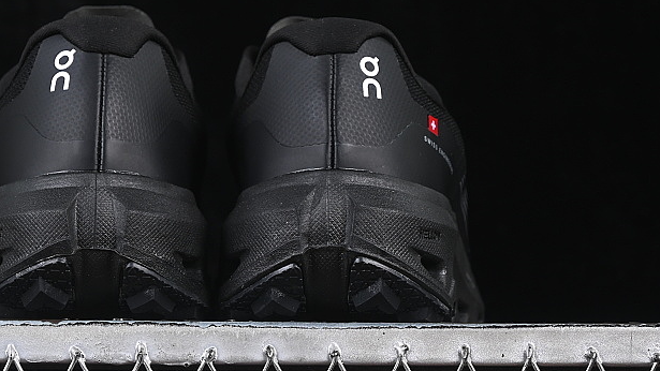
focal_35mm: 138
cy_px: 80
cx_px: 217
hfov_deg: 15.5
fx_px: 2415
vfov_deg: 8.8
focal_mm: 50
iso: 160
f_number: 6.3
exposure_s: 1/60
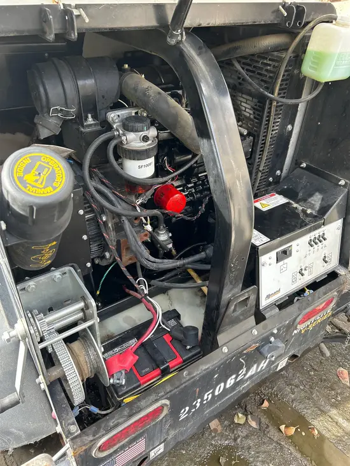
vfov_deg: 67.3
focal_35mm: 26
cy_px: 233
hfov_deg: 53.1
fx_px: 350
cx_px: 175
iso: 64
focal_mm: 5.7
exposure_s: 1/171
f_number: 1.5
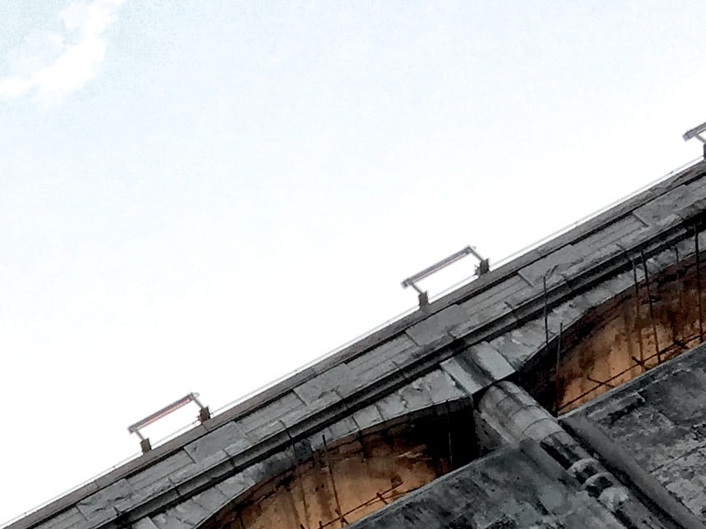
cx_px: -484
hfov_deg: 15.8
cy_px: 865
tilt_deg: +43.8
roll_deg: +19.5
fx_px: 2243
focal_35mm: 110
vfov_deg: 12.6
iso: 32
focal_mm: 4.15
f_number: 2.2
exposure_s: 1/482
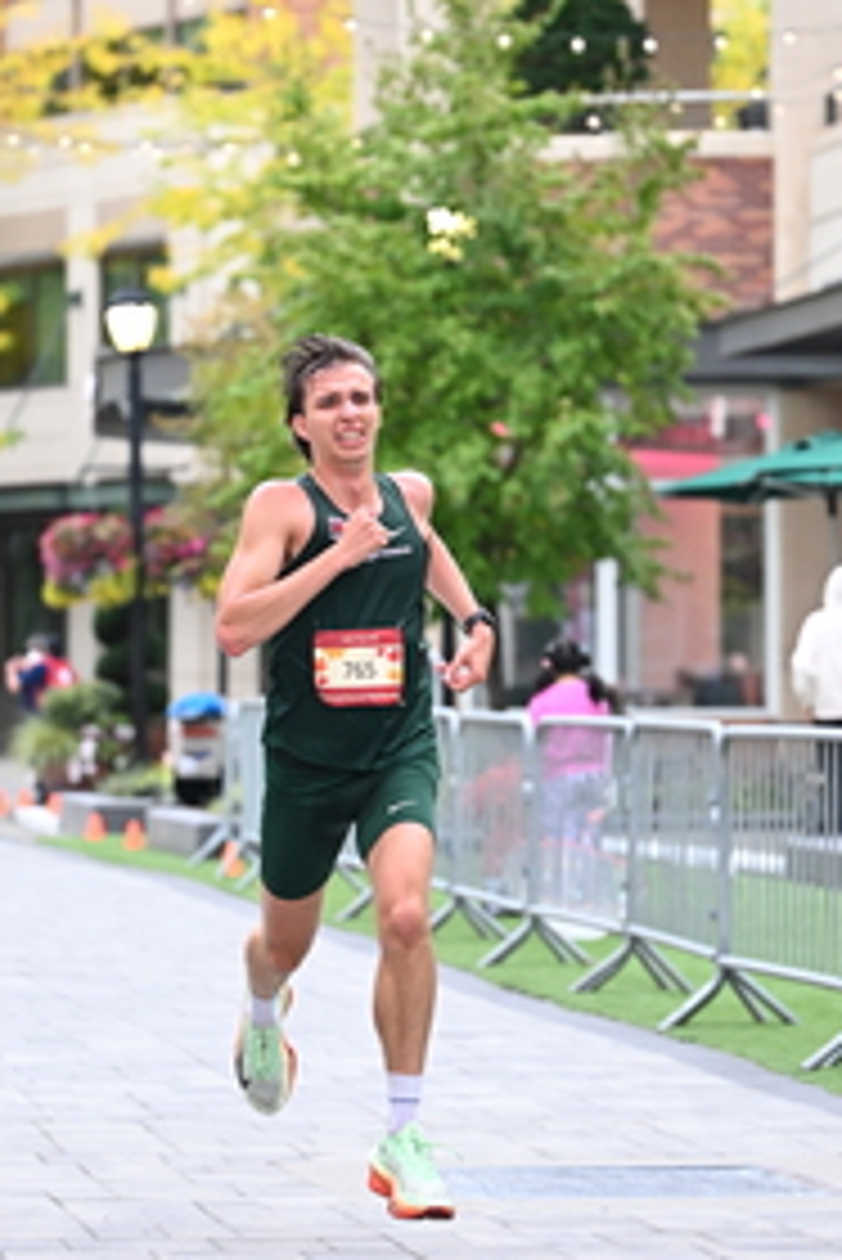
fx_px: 5991
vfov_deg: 12.0
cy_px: 585
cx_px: 421
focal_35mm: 171
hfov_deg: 8.0
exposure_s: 1/640
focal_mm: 87
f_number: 2.8
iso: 1600
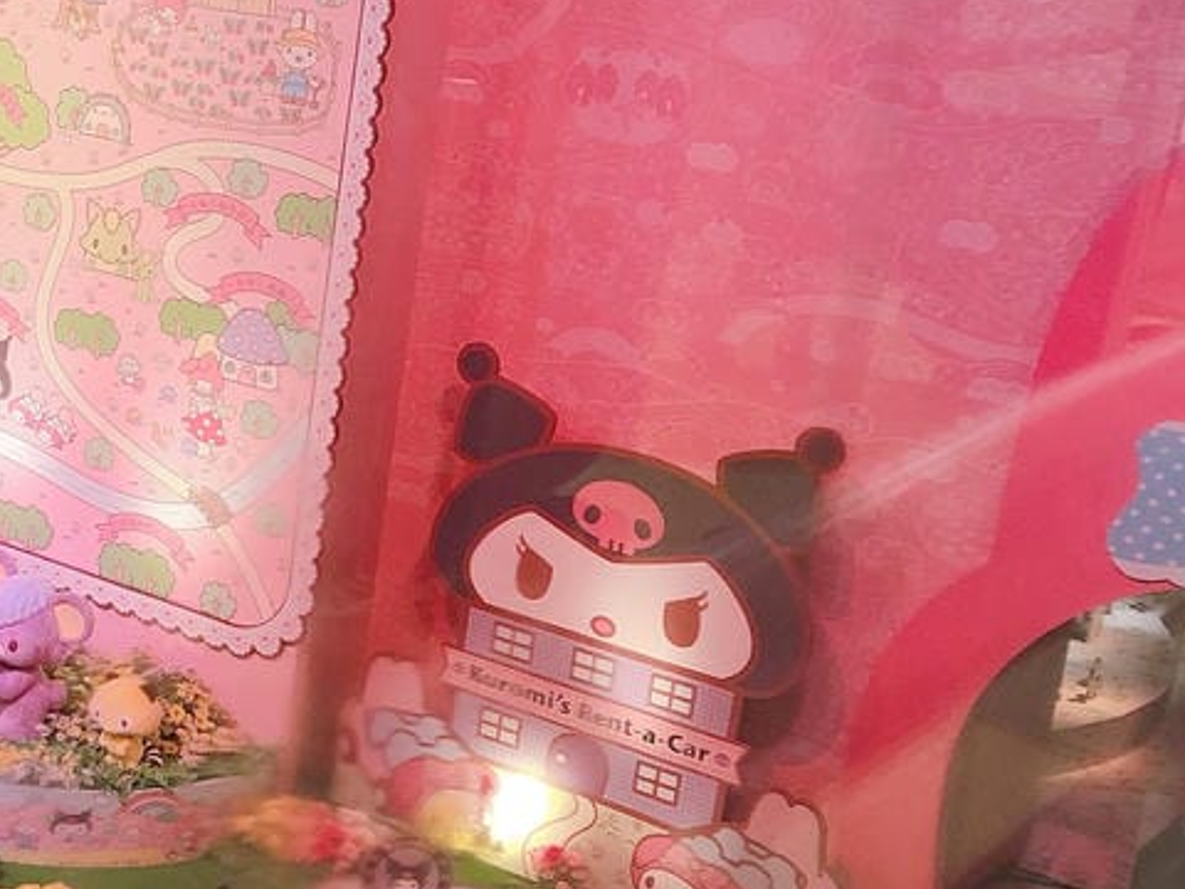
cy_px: 464
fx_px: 2396
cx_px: -178
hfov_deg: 25.4
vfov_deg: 21.0
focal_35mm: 70
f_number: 1.8
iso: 50
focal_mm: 3.99
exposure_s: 1/17
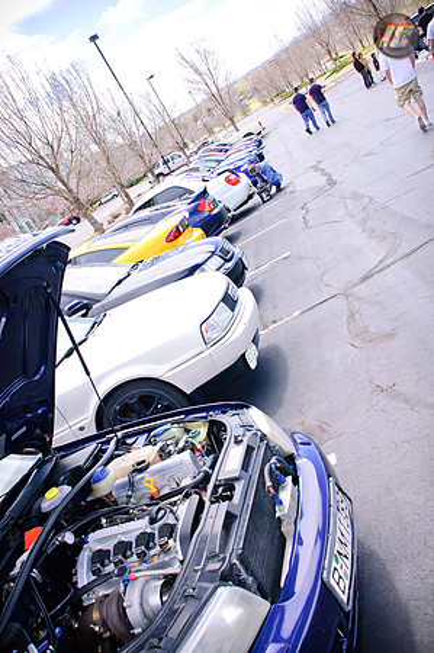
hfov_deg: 36.8
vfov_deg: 53.2
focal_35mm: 36
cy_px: 326
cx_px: 217
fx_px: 652
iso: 200
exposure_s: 1/80
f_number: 5.6
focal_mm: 24
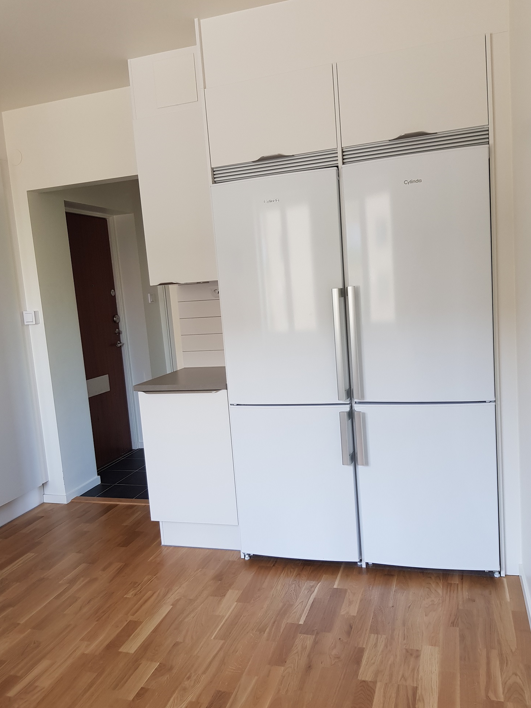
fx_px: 552
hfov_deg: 51.4
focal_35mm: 27
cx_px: 262
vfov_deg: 65.3
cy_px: 363
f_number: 1.7
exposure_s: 1/50
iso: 64
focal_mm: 4.2
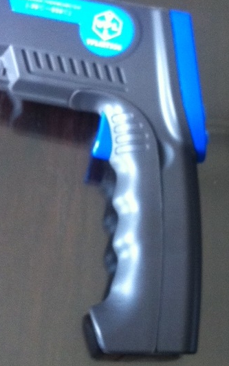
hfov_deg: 30.5
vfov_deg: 47.1
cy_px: 165
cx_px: 92
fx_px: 420
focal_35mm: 42
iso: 200
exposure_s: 1/15
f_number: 2.8
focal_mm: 3.85
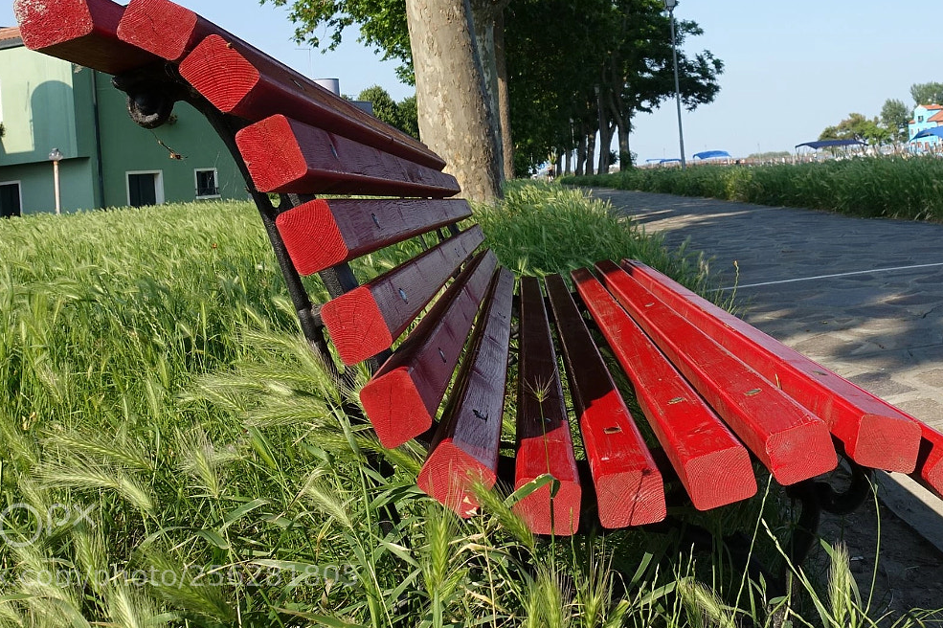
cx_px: 623
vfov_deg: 33.4
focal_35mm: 39
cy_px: 141
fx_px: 1021
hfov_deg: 48.8
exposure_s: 1/320
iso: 125
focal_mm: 8.8
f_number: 5.6
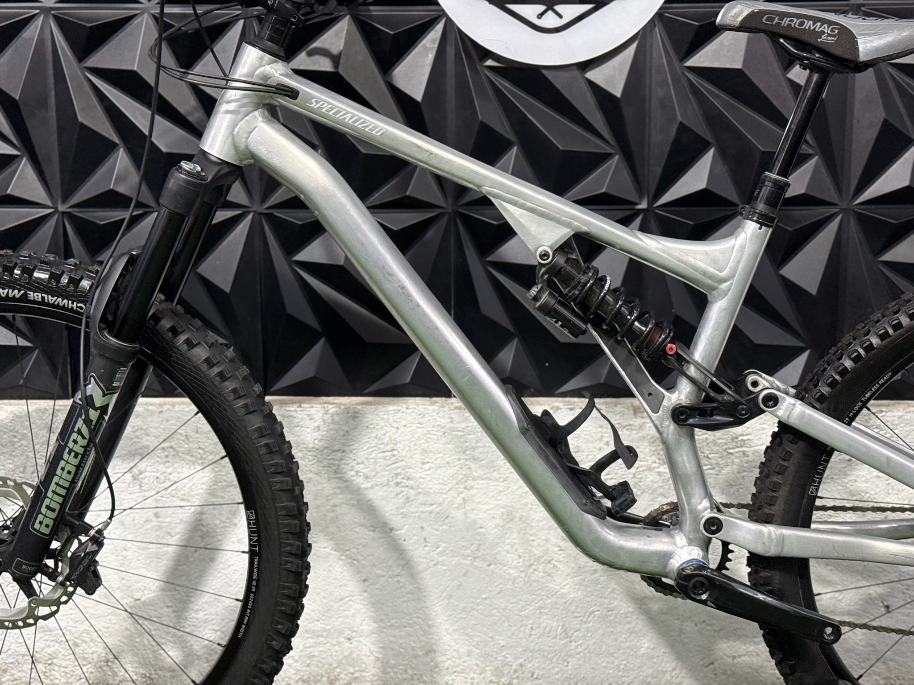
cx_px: 457
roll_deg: -1.5
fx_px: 1267
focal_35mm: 48
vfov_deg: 30.3
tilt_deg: -9.5
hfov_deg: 39.7
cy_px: 342
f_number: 1.78
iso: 200
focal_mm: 6.76
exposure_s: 1/60
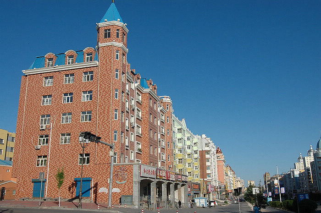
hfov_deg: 53.2
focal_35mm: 36
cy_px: 106
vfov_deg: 36.8
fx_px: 321
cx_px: 160
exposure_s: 1/640
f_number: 8
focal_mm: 24
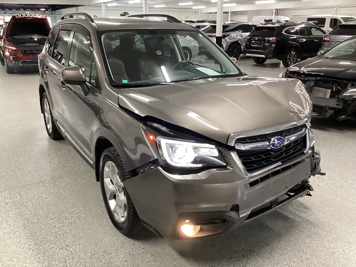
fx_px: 319
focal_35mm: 31
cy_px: 134
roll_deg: -0.8
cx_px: 178
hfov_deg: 58.4
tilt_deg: -21.1
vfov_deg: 45.4
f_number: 2.4
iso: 320
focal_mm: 3.3
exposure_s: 1/60
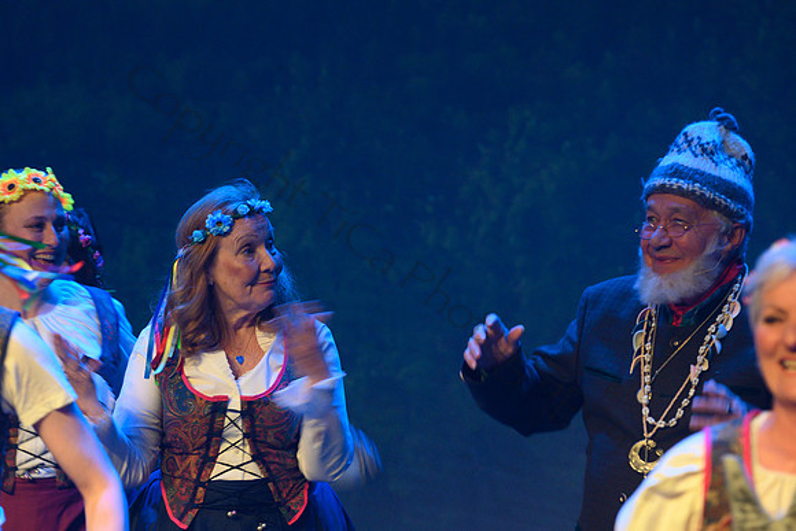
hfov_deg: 10.1
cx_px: 224
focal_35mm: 203
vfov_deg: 6.8
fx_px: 4499
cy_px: 355
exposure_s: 1/80
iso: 1250
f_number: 3.5
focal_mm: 140
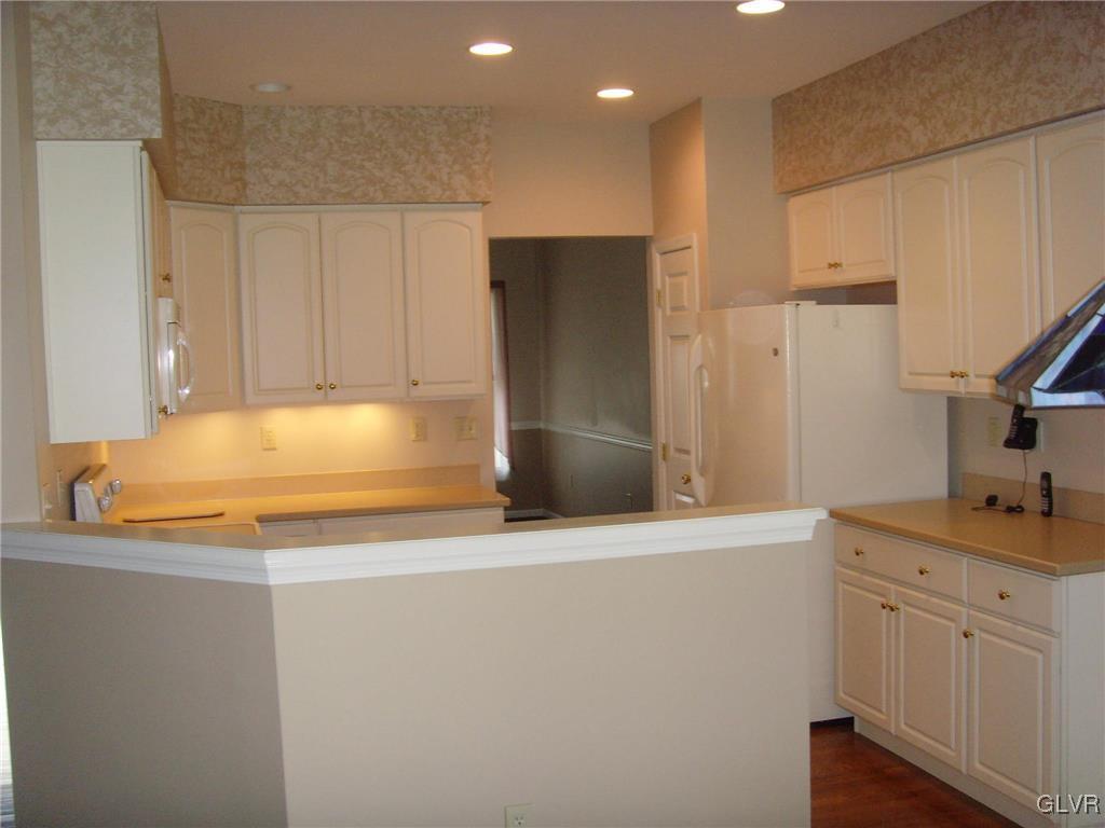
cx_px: 552
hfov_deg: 47.9
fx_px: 1245
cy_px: 414
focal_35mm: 39
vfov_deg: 36.8
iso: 200
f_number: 3.5
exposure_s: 1/45
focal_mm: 6.6
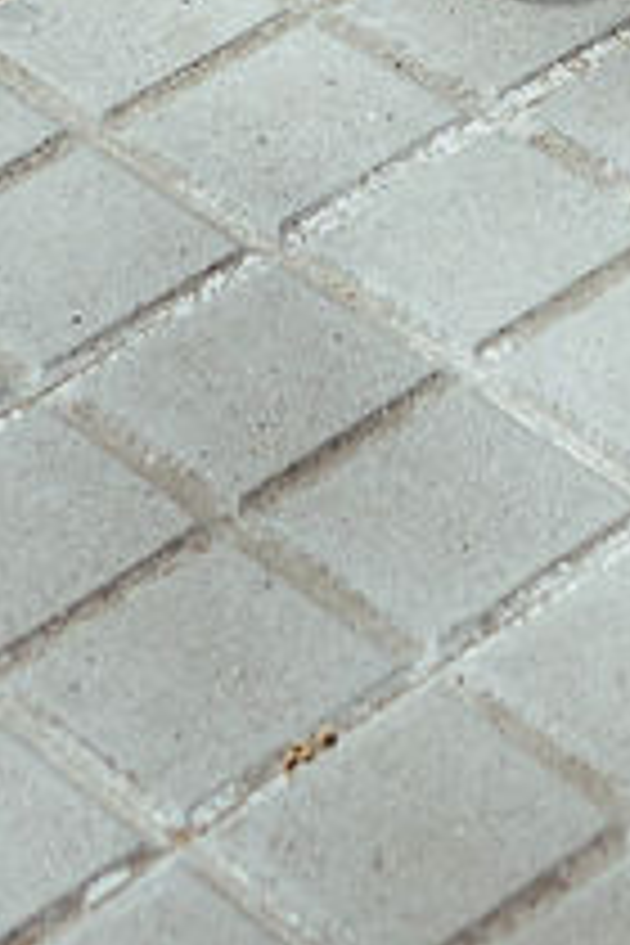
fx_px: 6719
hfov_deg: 5.3
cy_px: -2506
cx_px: 860
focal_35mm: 256
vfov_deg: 6.7
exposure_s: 1/1600
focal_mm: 35
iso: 250
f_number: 3.2
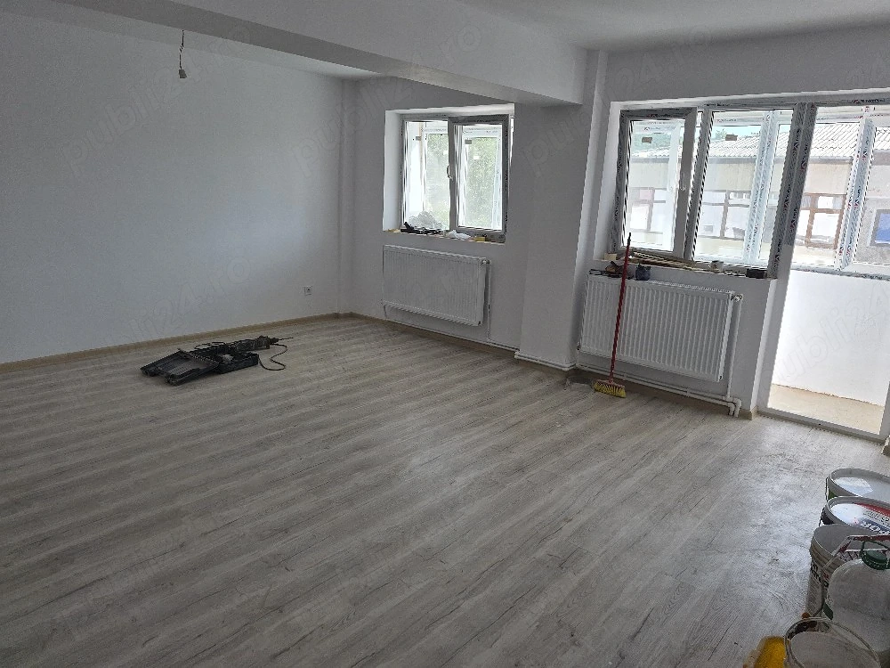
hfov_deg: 73.9
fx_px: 591
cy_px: 334
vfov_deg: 58.9
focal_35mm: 23
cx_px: 445
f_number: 1.8
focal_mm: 5.4
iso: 80
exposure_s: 1/1111
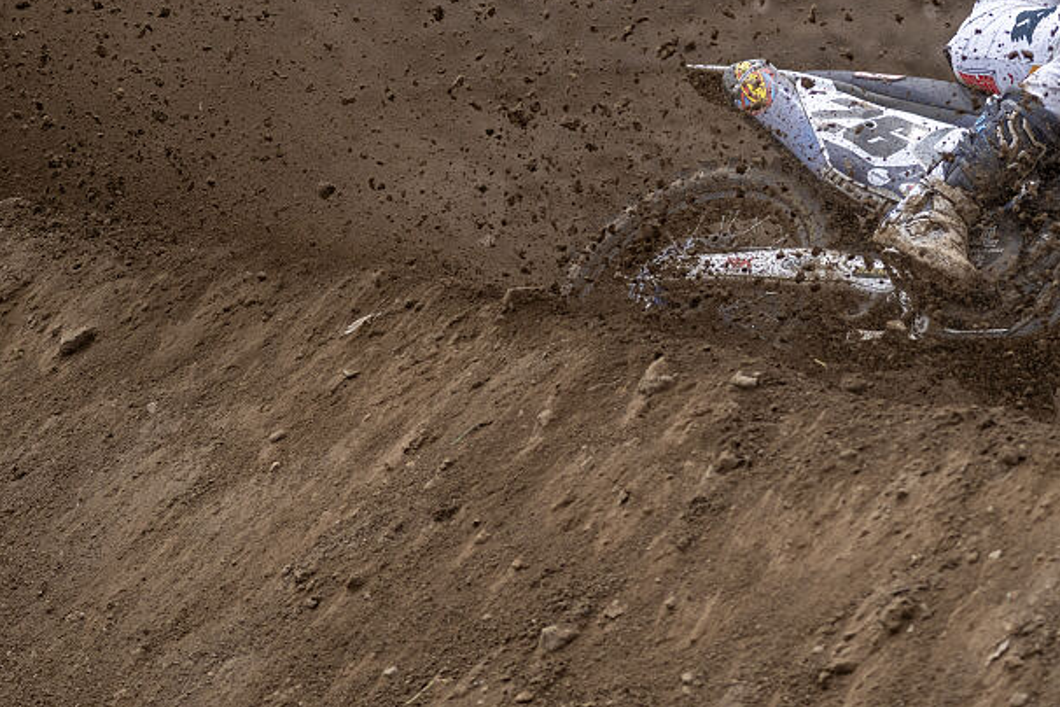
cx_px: 855
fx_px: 18048
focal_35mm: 613
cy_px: 194
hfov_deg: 3.4
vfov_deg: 2.2
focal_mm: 300
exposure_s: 1/6400
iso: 200
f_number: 2.8
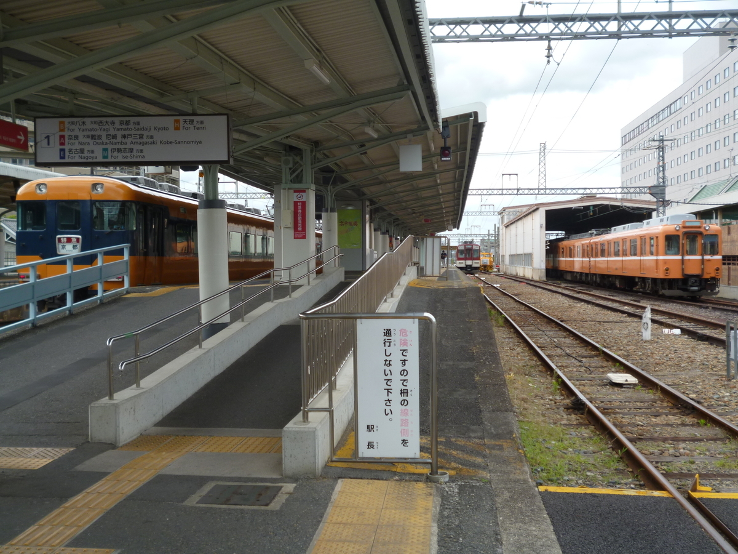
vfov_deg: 35.1
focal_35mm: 41
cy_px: 277
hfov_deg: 45.8
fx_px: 874
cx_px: 369
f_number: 3.7
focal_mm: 7.3
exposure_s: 1/320
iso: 100
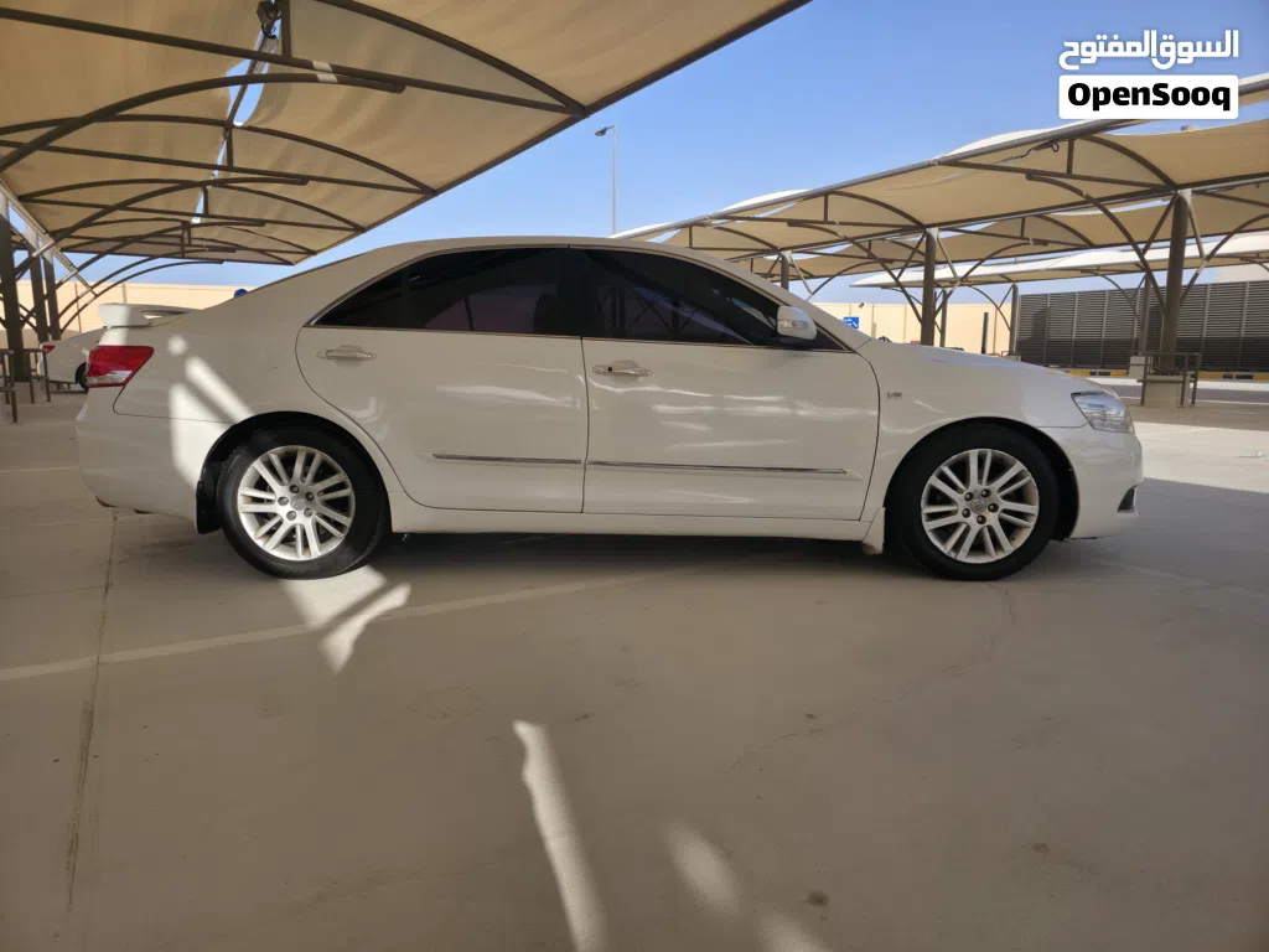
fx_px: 843
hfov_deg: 73.9
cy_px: 476
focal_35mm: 23
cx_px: 634
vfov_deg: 58.9
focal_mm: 6.3
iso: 50
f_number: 1.7
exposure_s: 1/2282
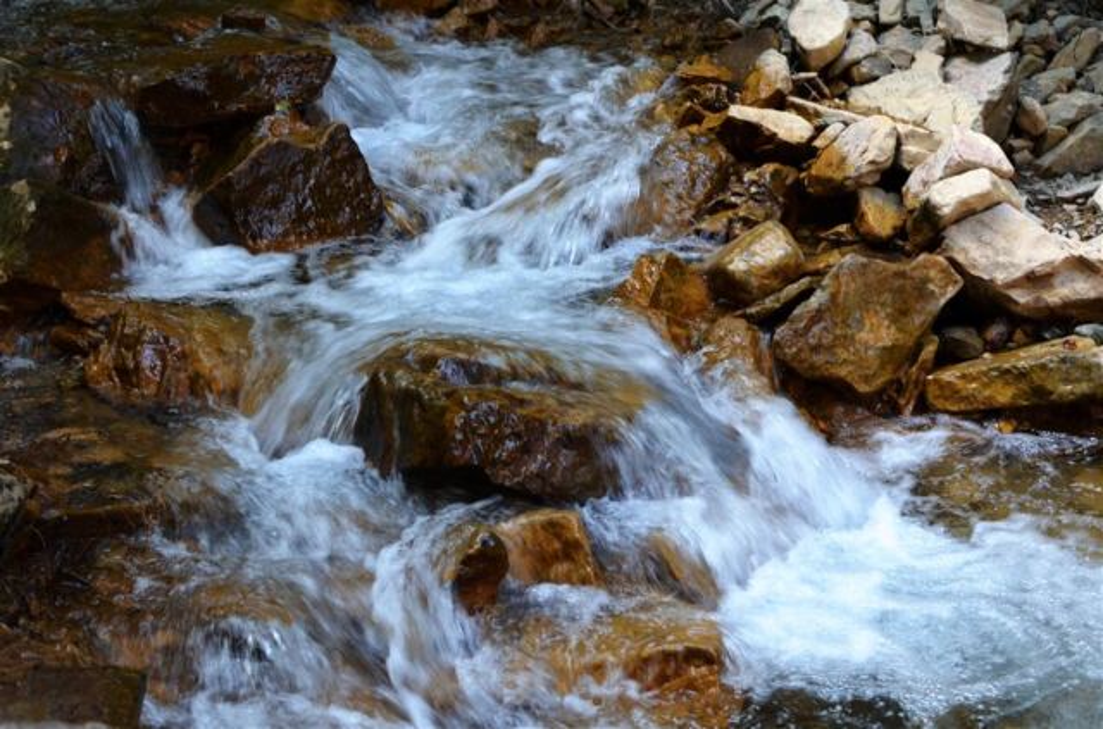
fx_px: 1604
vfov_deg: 25.6
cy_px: 364
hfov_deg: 37.9
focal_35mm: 52
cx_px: 552
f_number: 2.8
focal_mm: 35
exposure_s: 1/30
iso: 100
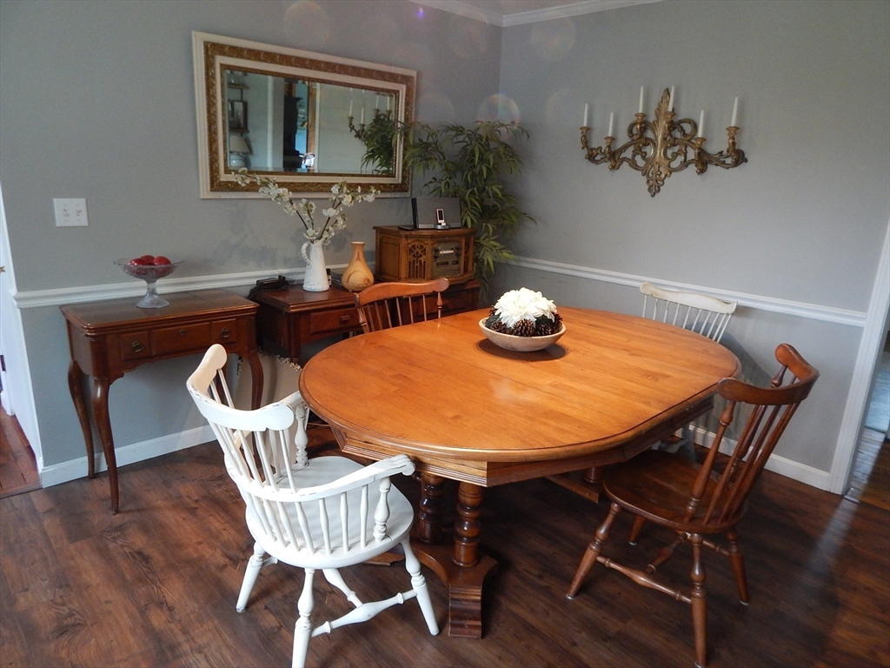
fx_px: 566
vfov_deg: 61.1
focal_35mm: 22
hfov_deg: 76.4
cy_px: 334
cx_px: 445
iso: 400
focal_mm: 4
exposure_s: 1/15
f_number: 3
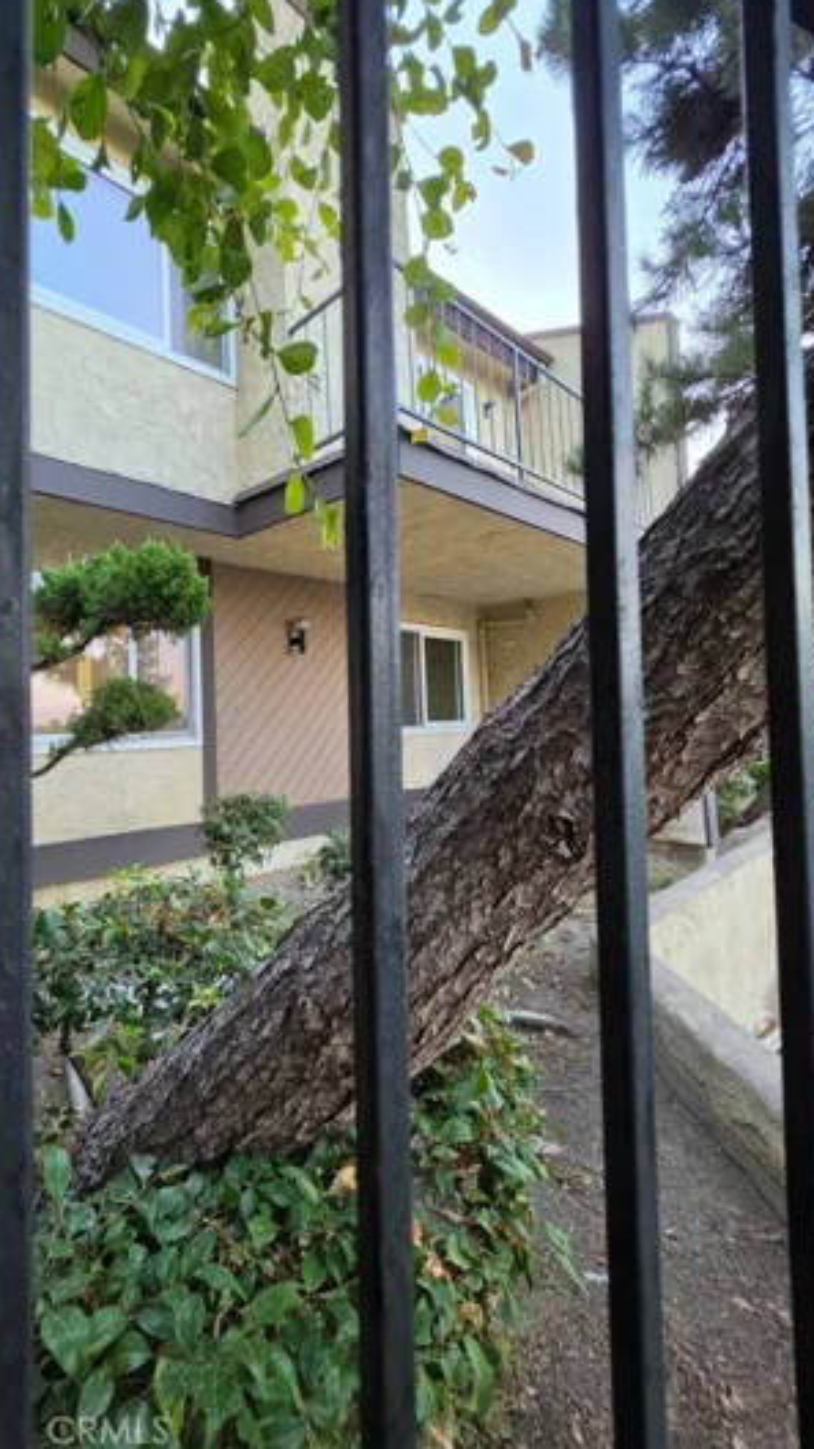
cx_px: 266
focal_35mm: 15
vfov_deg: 102.9
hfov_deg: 68.3
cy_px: 685
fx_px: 576
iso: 160
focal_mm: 2.2
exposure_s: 1/120
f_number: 1.9
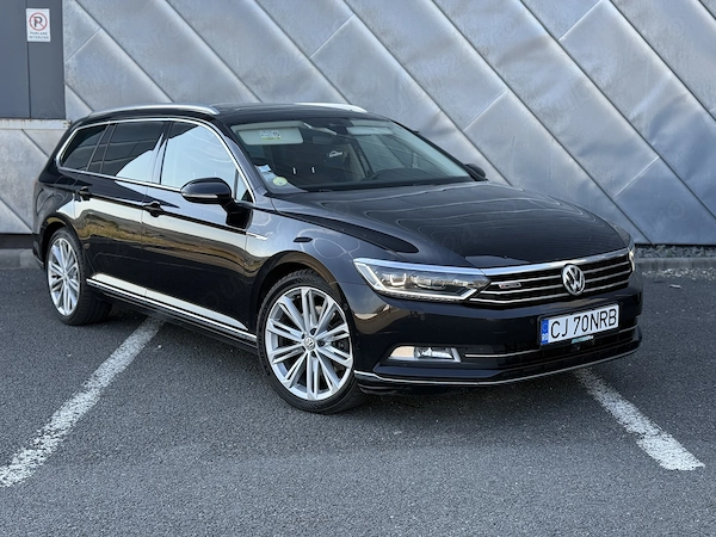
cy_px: 268
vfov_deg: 30.3
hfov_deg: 39.7
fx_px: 993
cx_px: 358
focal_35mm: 48
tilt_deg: -8.1
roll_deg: -1.1
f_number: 1.78
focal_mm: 6.76
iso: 64
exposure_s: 1/587
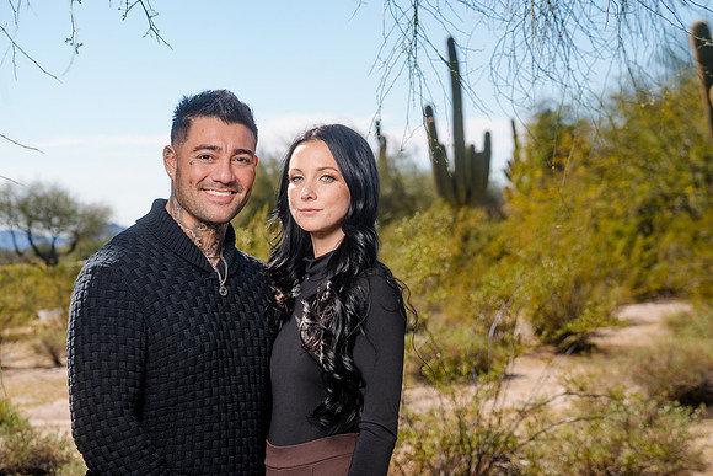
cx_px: 356
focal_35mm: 83
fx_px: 1644
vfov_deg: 16.5
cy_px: 238
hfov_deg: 24.5
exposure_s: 1/250
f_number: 7.1
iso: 100
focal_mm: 83
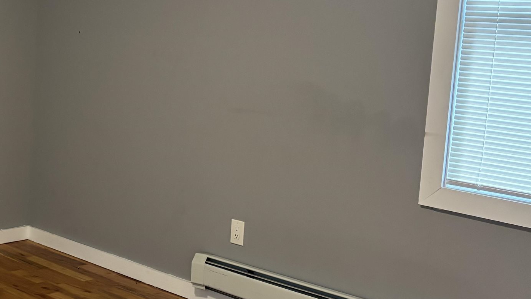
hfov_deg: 31.5
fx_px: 887
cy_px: 122
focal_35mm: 63
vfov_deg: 19.1
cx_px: 37
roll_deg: -1.6
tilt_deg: -7.1
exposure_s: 1/60
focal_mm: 5.96
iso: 250
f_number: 1.6
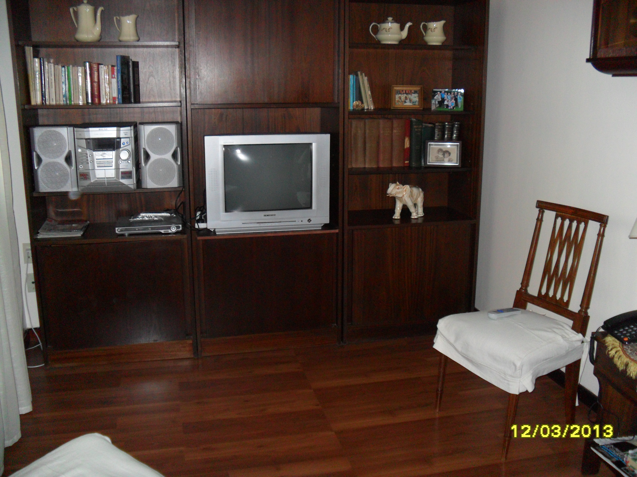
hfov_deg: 52.6
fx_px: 644
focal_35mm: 35
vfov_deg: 40.7
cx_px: 318
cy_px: 238
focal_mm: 6.3
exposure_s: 1/45
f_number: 3
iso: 200
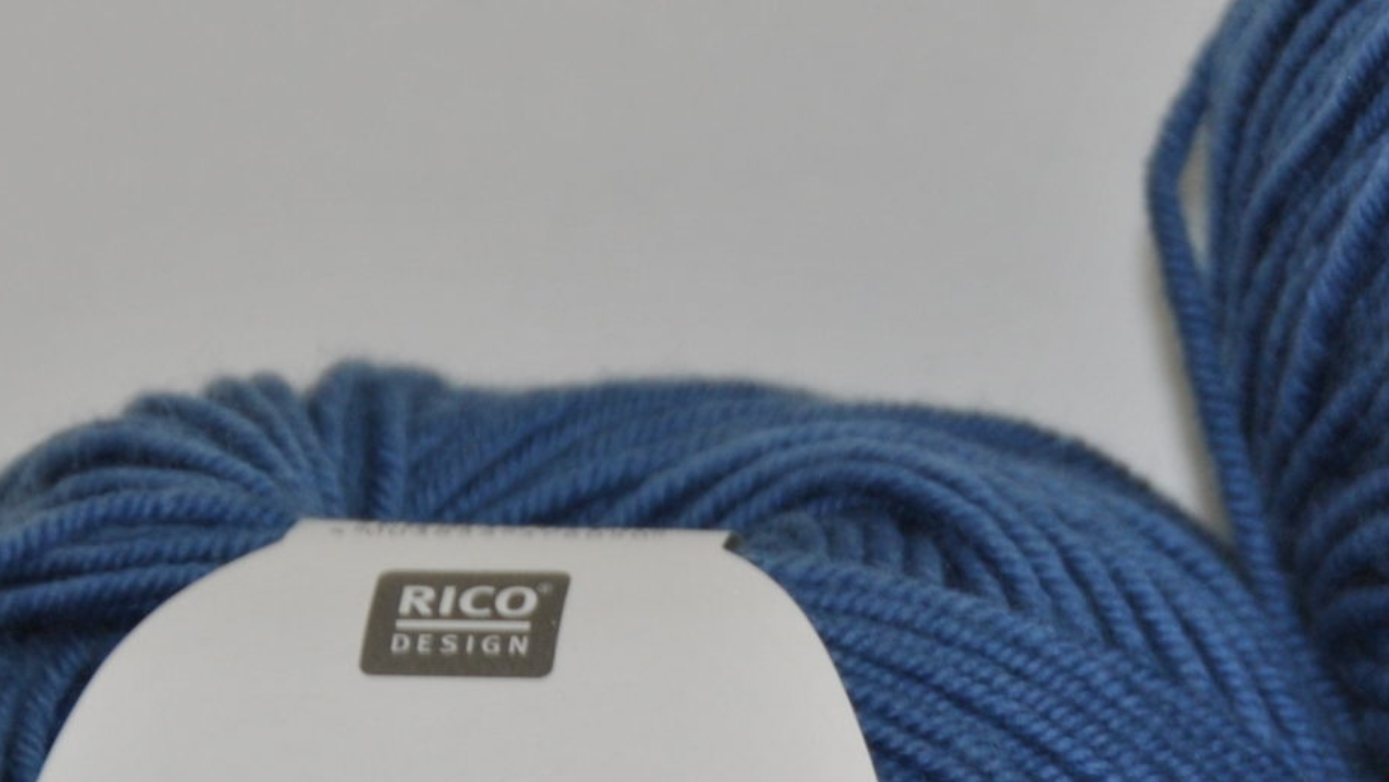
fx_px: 17791
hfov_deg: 4.5
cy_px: 777
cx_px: 1147
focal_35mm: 483
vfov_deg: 2.5
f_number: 6
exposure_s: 1/60
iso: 200
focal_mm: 110
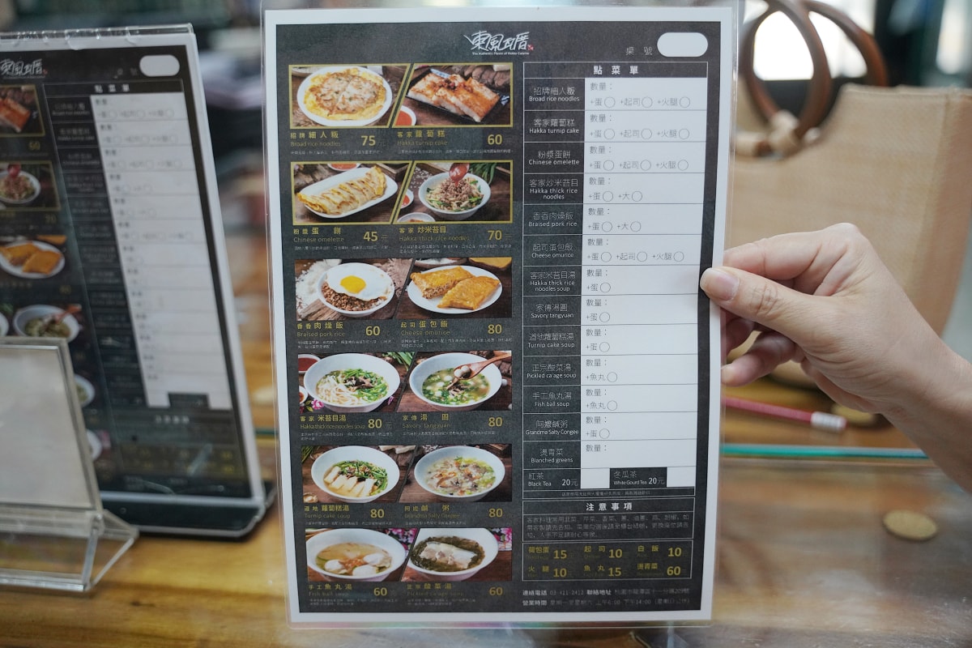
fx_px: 891
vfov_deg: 40.0
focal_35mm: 33
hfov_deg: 57.2
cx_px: 486
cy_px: 324
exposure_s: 1/160
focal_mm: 33
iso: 2500
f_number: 2.8
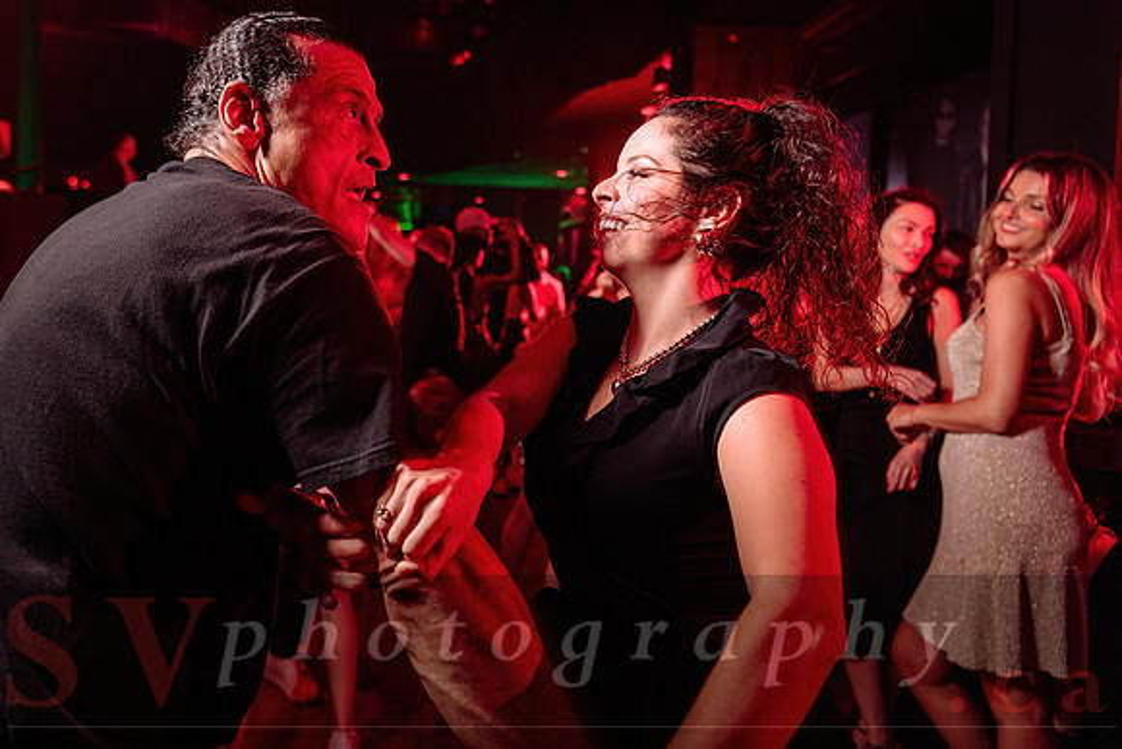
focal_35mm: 29
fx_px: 907
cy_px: 295
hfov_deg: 62.8
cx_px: 442
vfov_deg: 44.6
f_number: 3.2
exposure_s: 1/40
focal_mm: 24
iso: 800
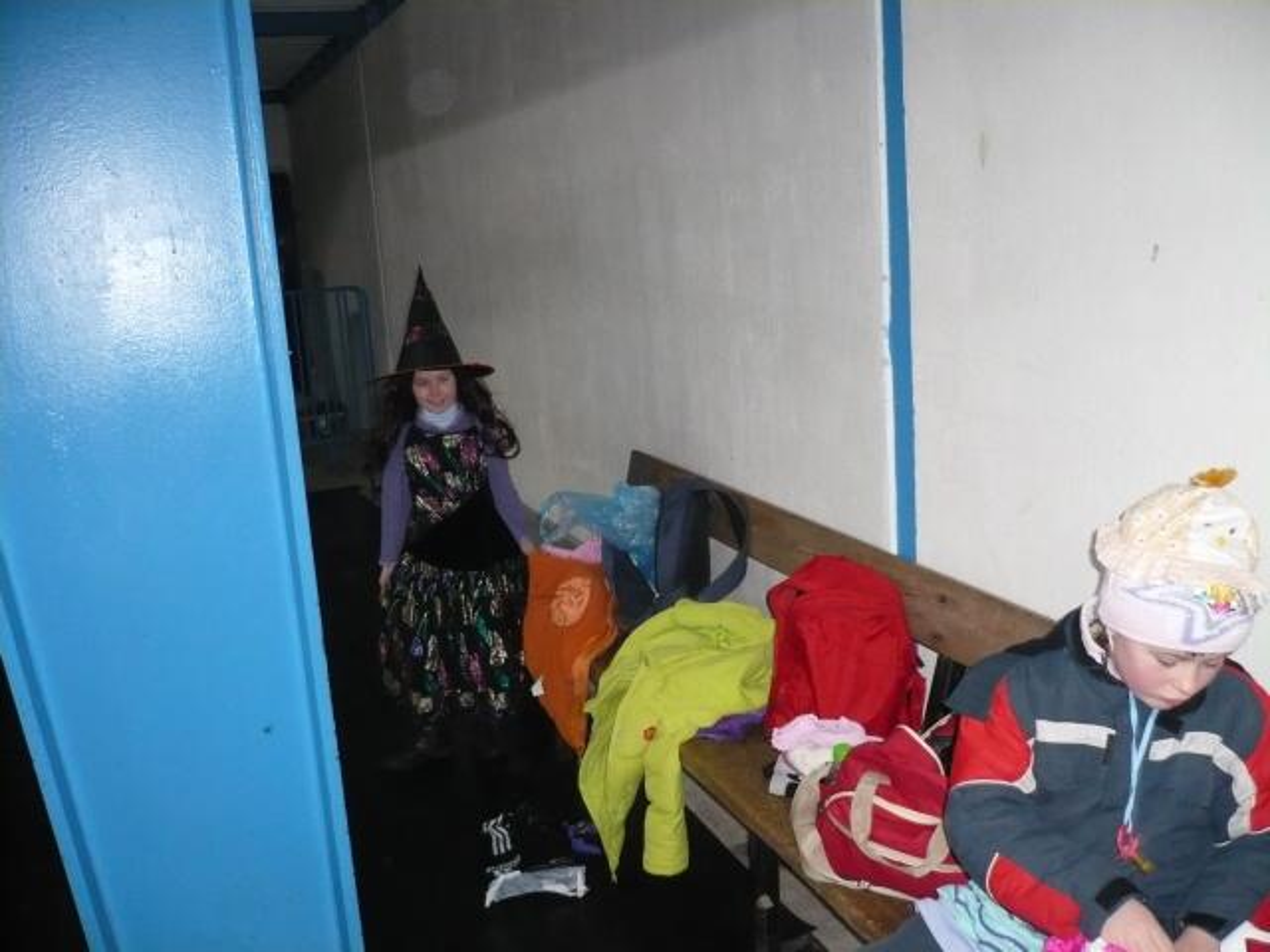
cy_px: 476
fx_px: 1284
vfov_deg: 40.7
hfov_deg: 52.6
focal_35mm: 35
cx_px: 635
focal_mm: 5.8
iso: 320
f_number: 2.8
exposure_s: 1/30
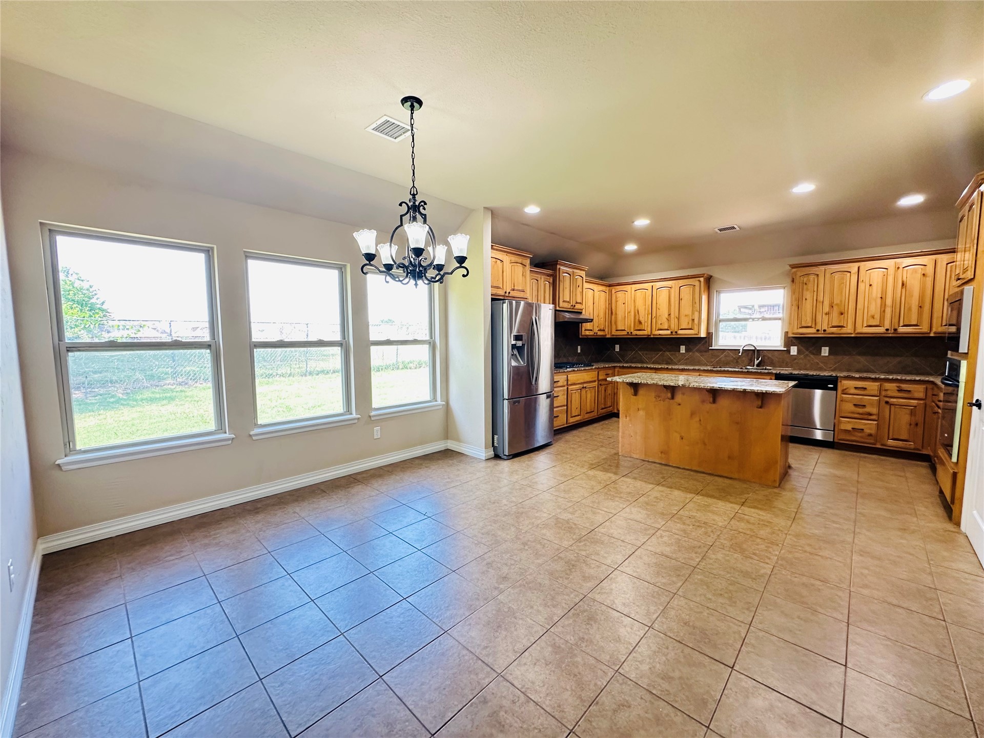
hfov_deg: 102.1
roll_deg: -0.1
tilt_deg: -4.8
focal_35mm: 14
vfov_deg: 85.7
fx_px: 398
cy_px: 369
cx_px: 492
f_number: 2.2
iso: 250
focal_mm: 2.22
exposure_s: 1/120
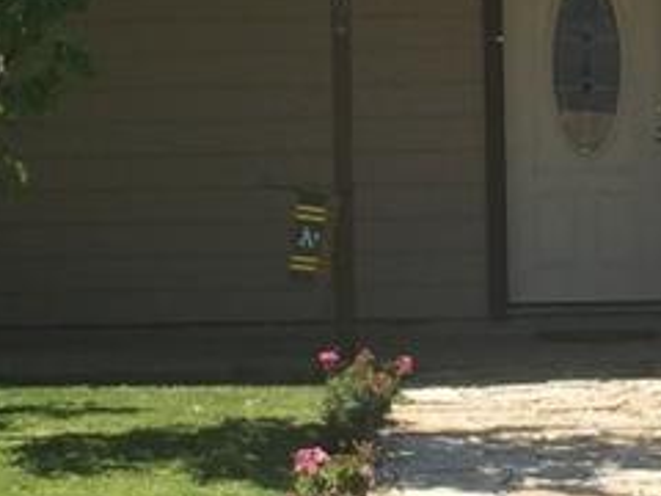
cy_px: 165
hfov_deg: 10.9
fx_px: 3456
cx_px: 369
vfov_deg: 8.2
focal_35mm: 181
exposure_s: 1/1276
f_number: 2.2
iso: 32
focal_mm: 4.15
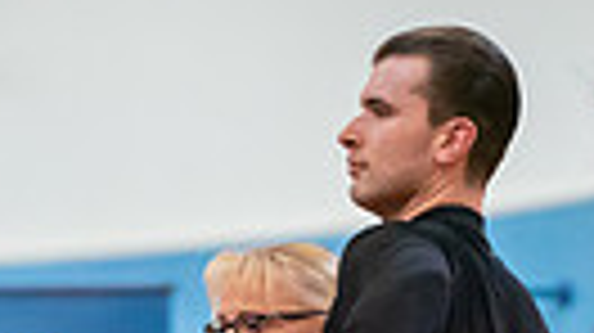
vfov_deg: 2.7
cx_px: 225
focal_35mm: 450
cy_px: 772
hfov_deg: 4.8
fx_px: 7082
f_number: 2.8
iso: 6400
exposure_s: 1/500
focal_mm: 98
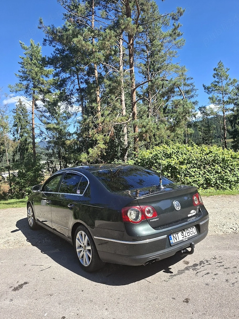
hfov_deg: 58.9
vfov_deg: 73.9
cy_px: 160
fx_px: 212
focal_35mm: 23
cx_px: 120
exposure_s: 1/909
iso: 50
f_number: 1.8
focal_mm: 5.54
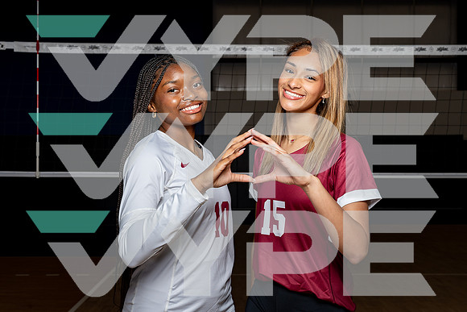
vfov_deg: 27.0
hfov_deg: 39.6
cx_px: 234
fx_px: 649
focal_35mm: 50
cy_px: 156
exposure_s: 1/250
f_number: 8
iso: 100
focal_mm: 50
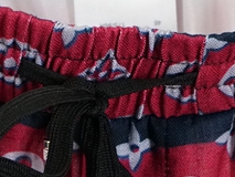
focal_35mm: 512
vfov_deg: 2.9
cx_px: 94
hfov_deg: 3.9
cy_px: -32
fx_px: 3478
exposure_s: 1/100
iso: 1600
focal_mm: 70
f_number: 4
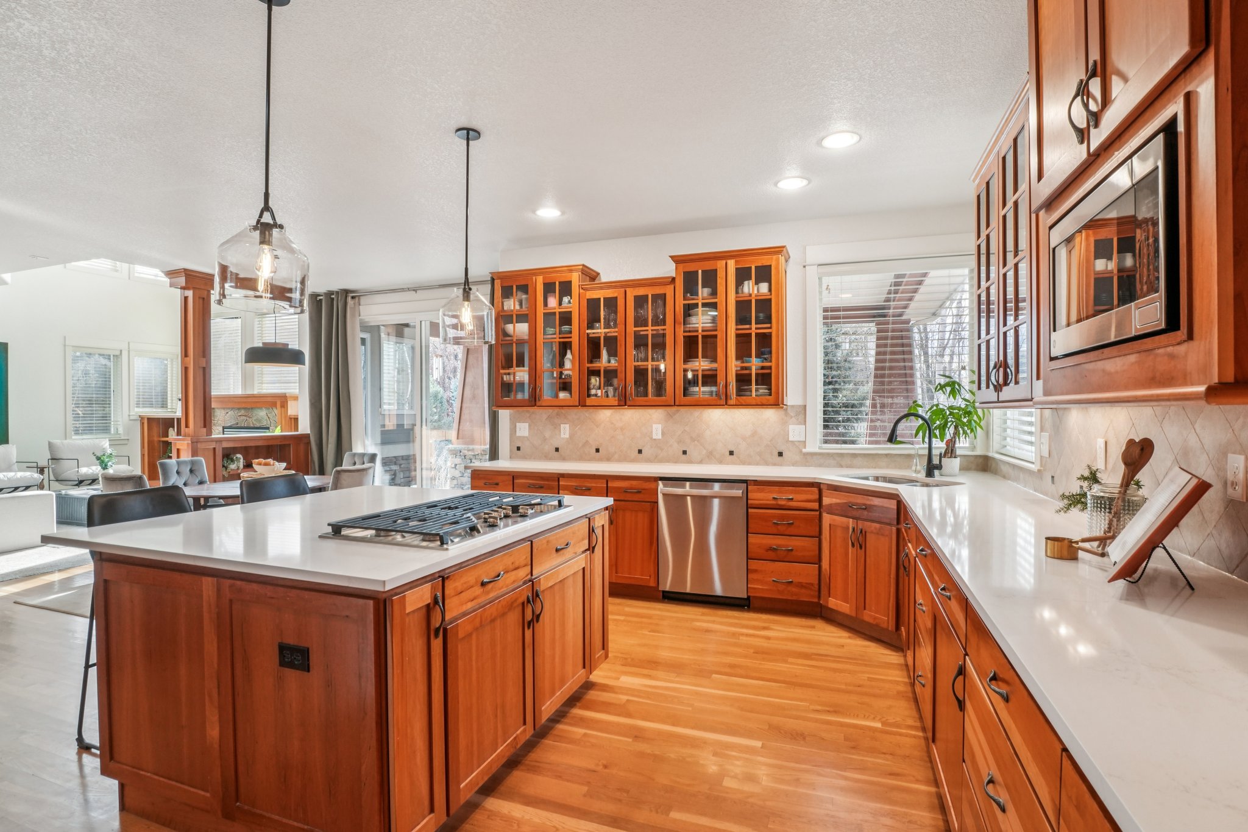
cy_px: 416
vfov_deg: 72.0
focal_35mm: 16
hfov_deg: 95.0
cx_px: 624
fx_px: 572
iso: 320
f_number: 8
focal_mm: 11
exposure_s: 1/30
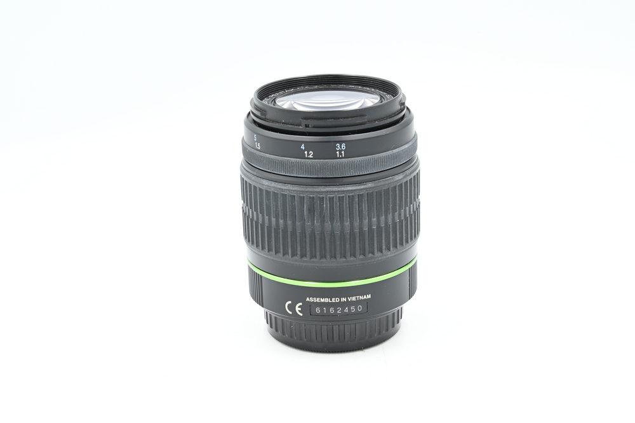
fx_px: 1322
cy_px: 212
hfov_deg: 27.0
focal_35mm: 75
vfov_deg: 18.2
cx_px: 318
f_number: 14
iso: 200
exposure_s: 1/13
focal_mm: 75
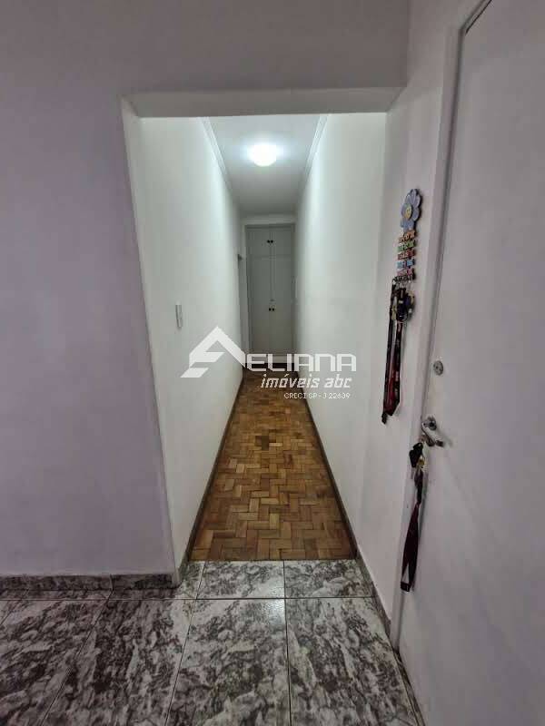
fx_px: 273
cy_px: 363
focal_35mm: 13
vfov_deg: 106.2
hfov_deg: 89.9
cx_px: 272
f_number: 2.2
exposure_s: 1/60
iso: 400
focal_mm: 1.74
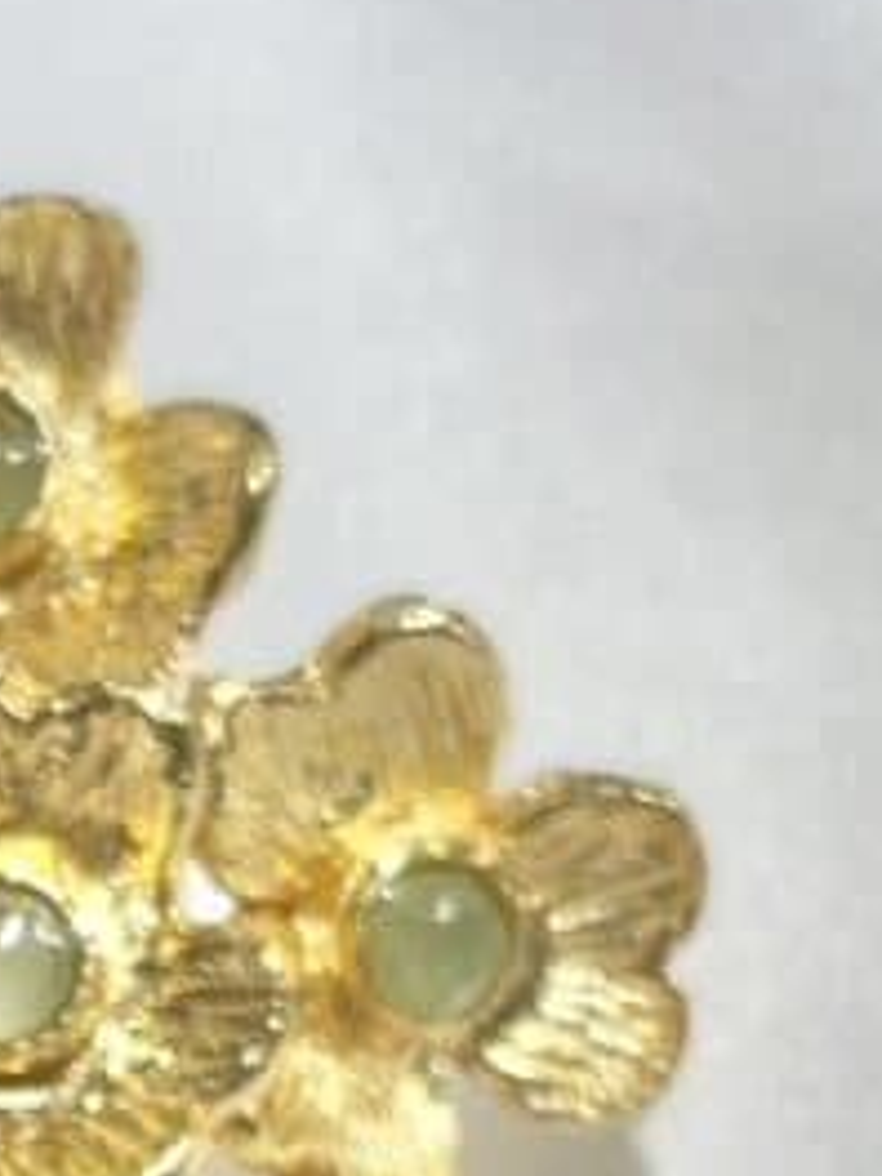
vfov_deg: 9.5
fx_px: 6862
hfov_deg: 7.3
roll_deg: +4.3
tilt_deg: -32.8
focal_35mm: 202
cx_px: -285
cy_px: 1715
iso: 32
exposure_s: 1/370
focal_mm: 5.96
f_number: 1.6
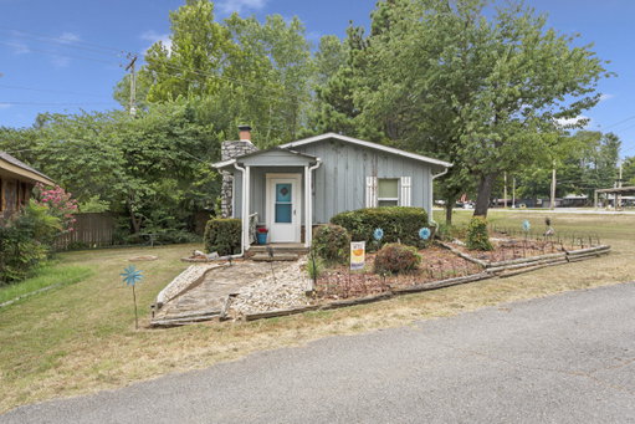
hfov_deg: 85.1
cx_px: 318
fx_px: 346
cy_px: 212
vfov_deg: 63.0
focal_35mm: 20
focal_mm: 19.6
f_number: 8
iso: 200
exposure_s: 1/400
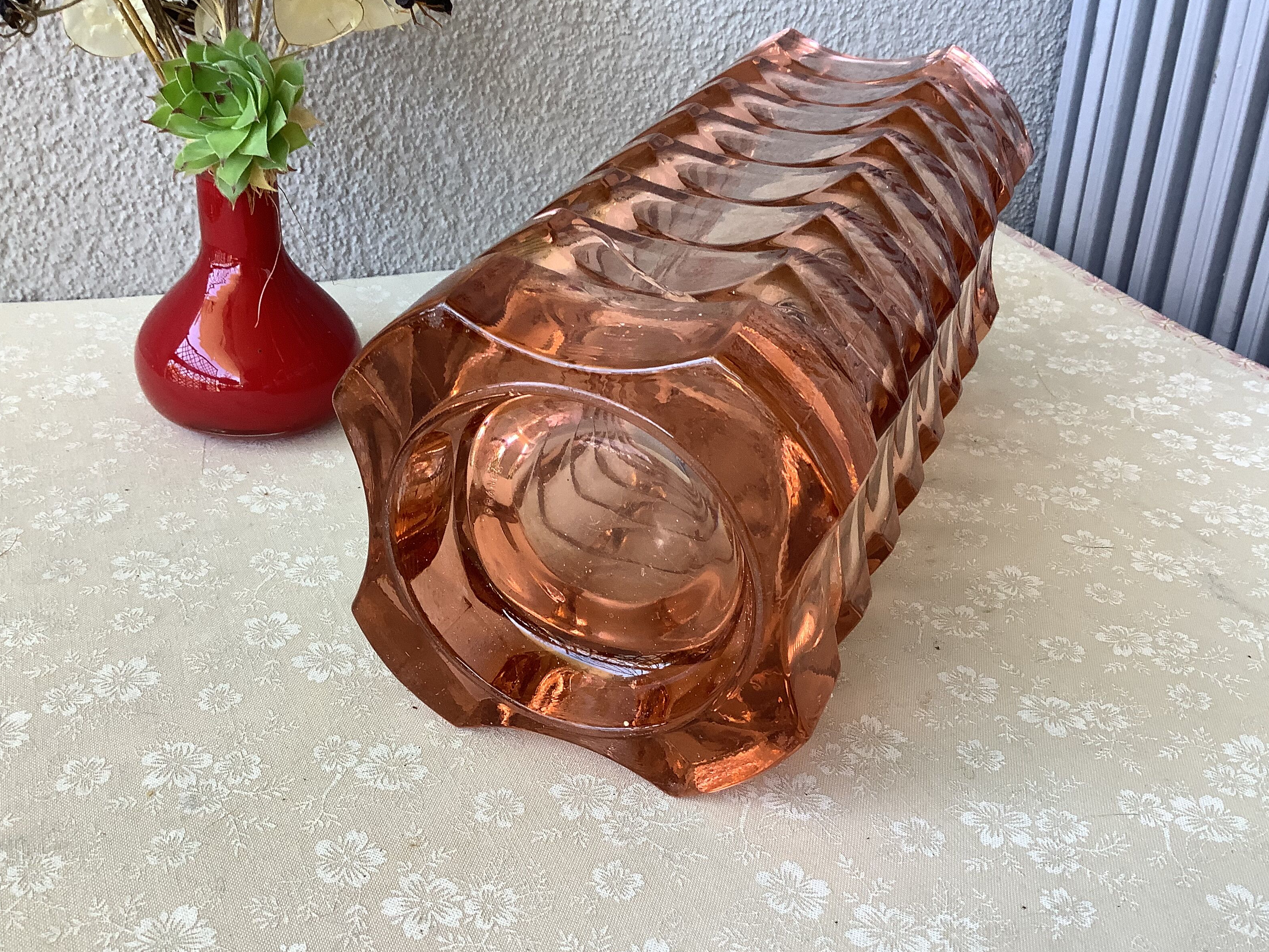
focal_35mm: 32
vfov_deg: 44.2
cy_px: 482
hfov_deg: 56.8
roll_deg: -1.9
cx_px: 632
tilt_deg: -26.5
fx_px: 1173
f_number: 2.4
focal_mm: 3.3
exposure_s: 1/50
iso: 64
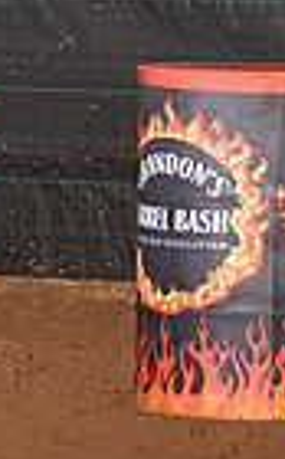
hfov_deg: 1.4
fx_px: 11618
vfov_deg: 2.3
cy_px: 84
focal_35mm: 931
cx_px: 852
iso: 1000
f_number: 5.6
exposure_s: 1/250
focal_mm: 220
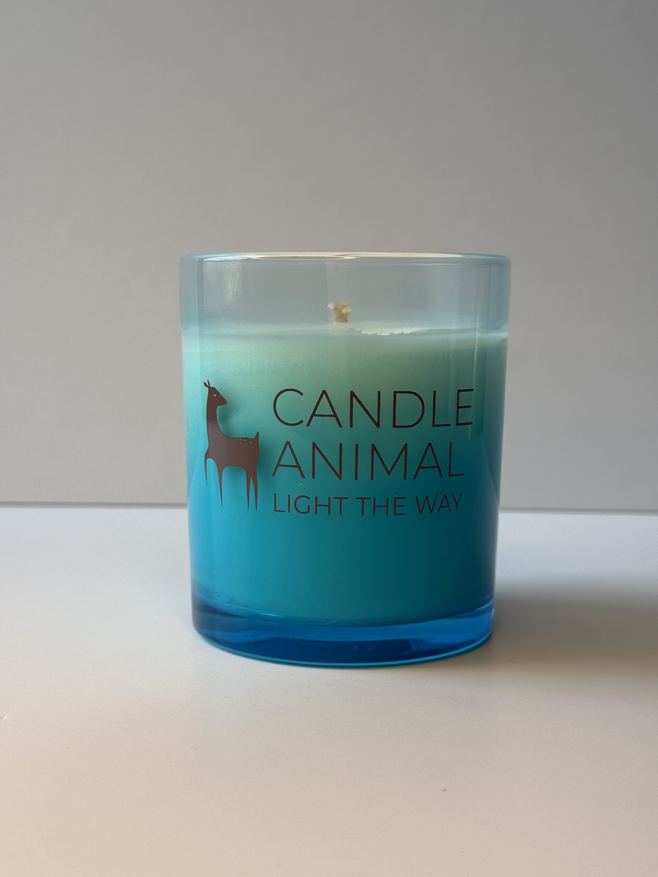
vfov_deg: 39.7
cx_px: 329
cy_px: 438
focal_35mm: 48
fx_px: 1217
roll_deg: -0.5
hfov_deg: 30.3
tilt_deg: -6.7
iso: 64
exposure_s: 1/487
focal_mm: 6.76
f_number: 1.78
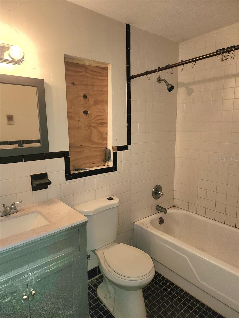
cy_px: 159
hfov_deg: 58.9
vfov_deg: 73.9
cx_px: 120
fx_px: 212
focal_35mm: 23
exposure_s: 1/30
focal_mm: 6.4
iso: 100
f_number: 1.8
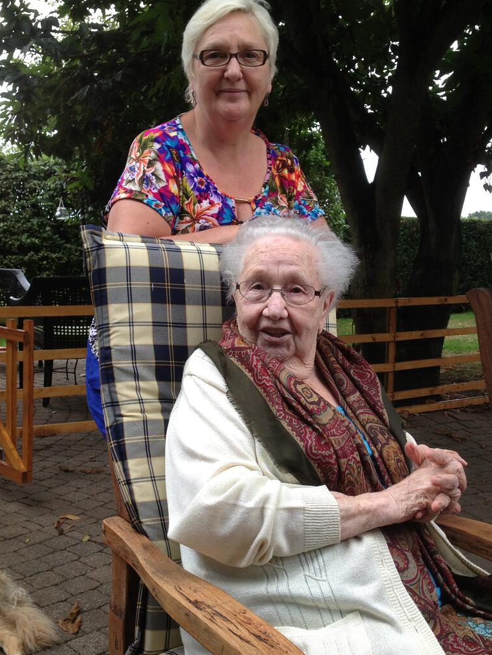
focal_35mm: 44
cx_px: 240
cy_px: 344
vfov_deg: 42.9
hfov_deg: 32.9
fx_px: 833
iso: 50
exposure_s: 1/144
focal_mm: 4.28
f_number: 2.4
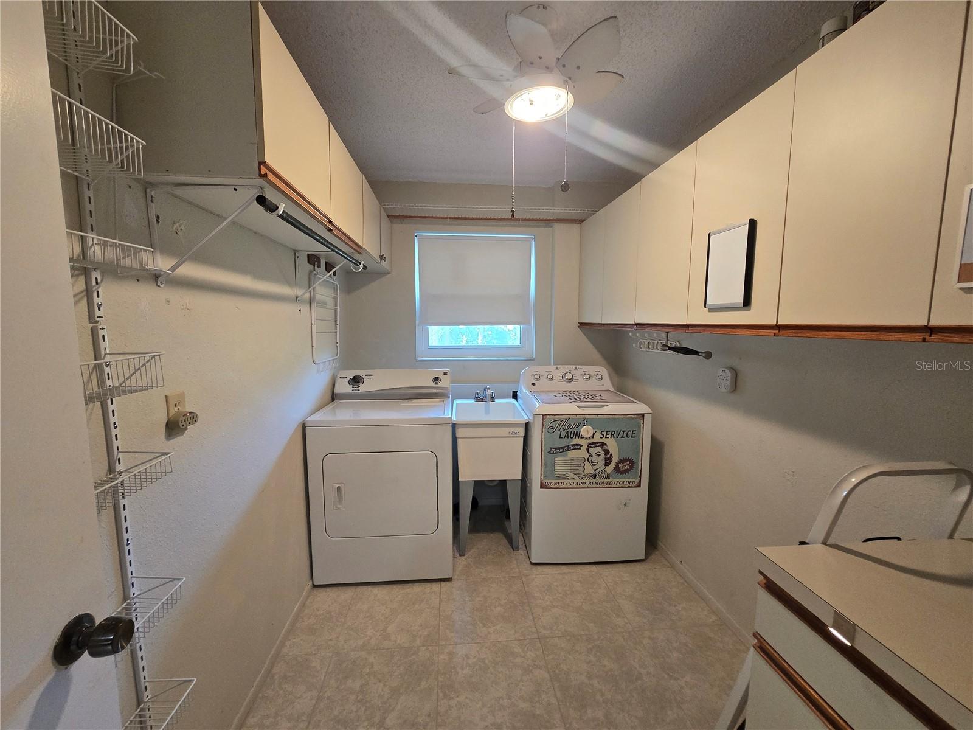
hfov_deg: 106.2
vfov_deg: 89.9
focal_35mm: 13
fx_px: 365
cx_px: 486
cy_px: 365
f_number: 2.2
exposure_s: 1/60
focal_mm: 2.2
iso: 400
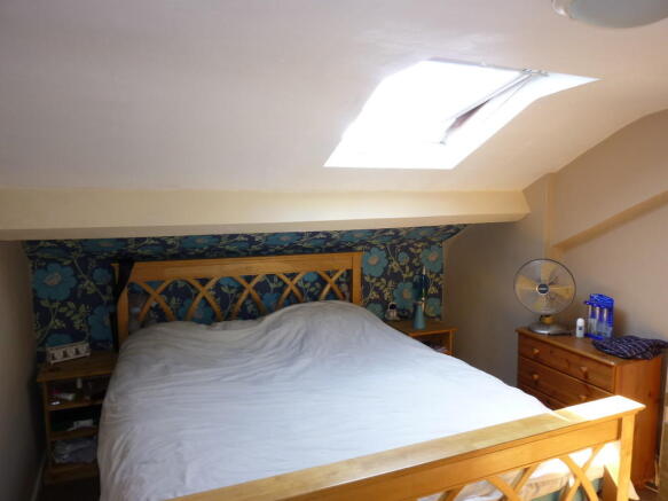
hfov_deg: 69.4
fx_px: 482
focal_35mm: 25
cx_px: 334
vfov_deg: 54.9
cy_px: 250
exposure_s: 1/30
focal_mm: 4.5
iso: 100
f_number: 3.3
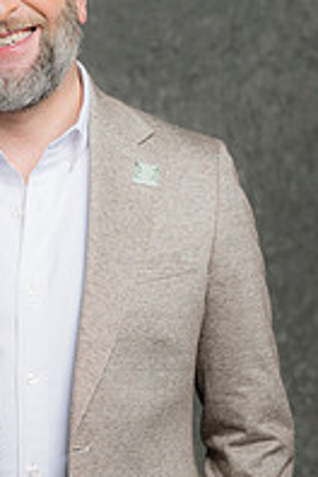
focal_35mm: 193
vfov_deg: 10.7
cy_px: 292
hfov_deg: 7.1
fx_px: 2557
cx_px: 24
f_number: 5
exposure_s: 1/200
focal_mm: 85
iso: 125
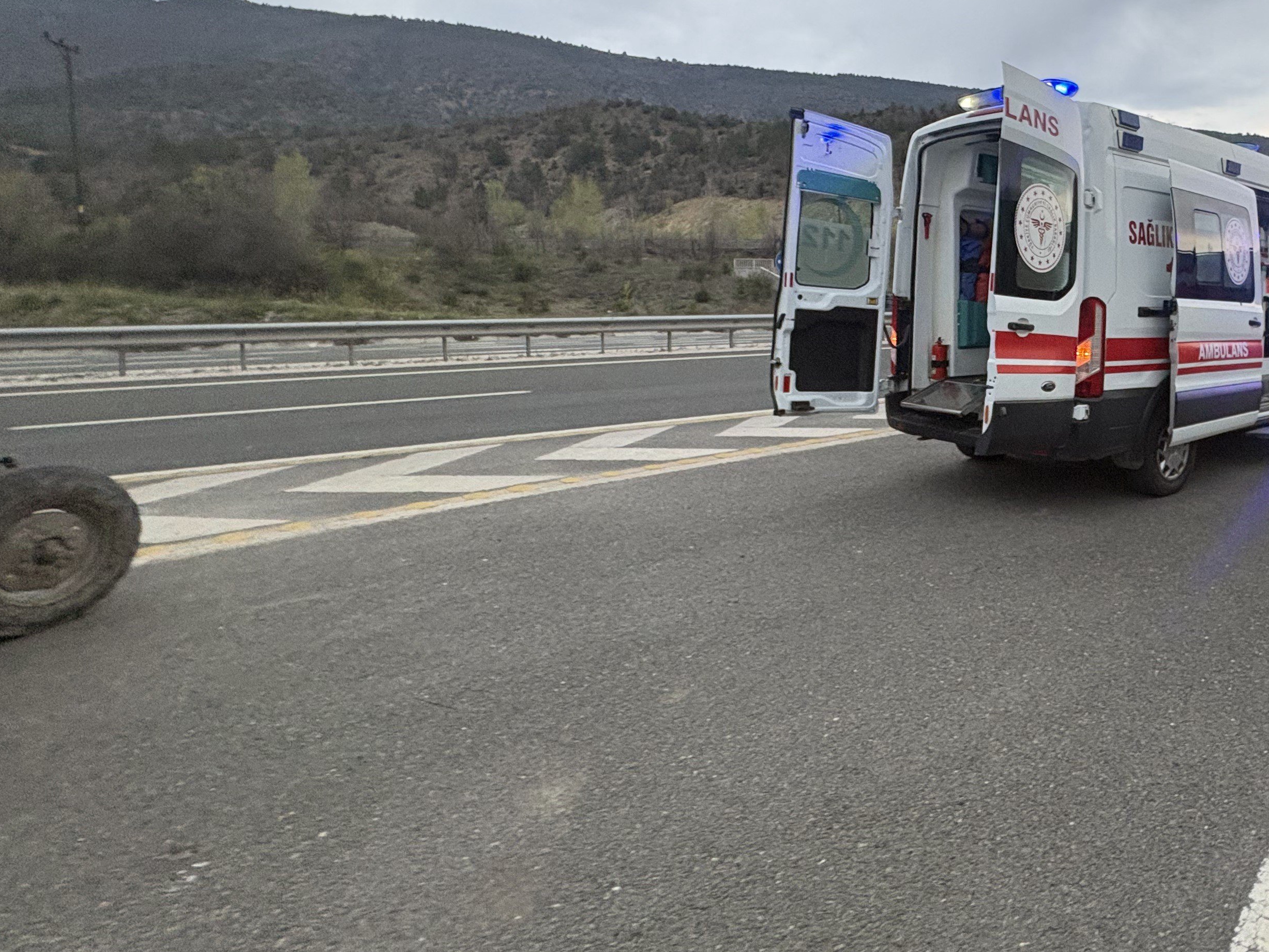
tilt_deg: -5.5
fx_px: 843
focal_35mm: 23
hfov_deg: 66.8
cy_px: 348
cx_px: 1021
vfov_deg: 58.0
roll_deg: +1.1
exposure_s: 1/55
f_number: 2.2
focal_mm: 2.22
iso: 320
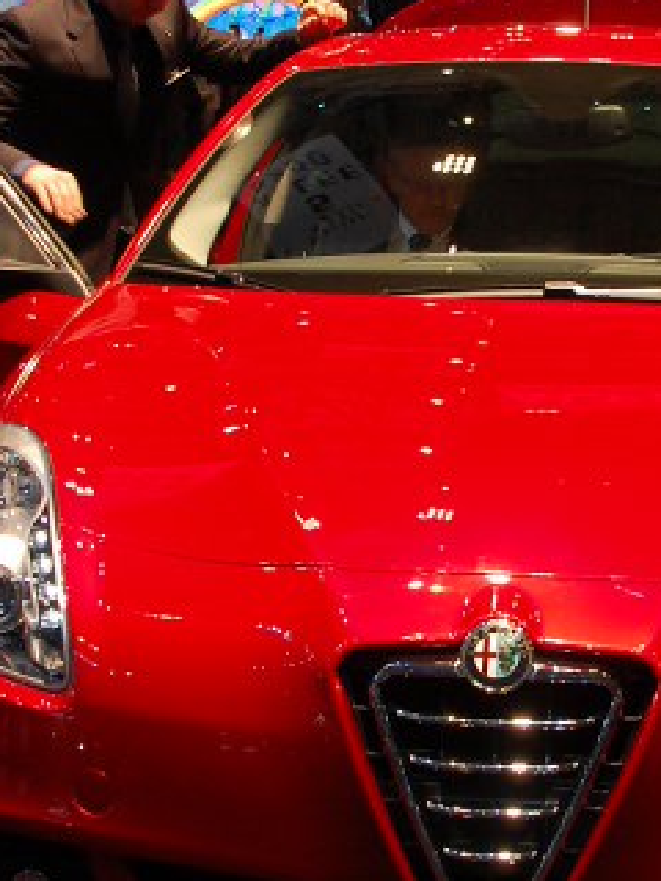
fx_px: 2113
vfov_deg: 23.5
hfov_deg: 17.7
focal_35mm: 83
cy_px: 392
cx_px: 457
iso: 400
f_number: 5
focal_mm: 18
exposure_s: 1/100
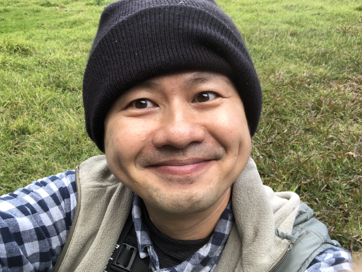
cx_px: 179
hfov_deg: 55.4
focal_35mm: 33
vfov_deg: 42.9
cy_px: 137
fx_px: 345
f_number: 2.2
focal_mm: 2.87
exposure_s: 1/120
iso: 32
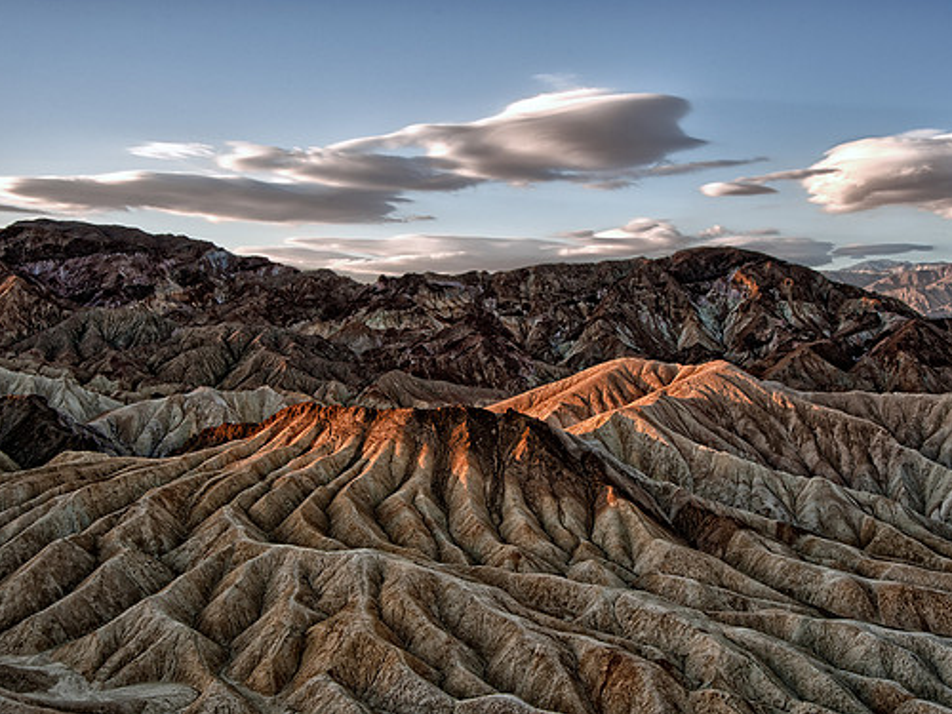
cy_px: 364
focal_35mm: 39
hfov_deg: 47.9
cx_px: 480
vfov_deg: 36.8
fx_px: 1073
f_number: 11
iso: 200
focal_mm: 35
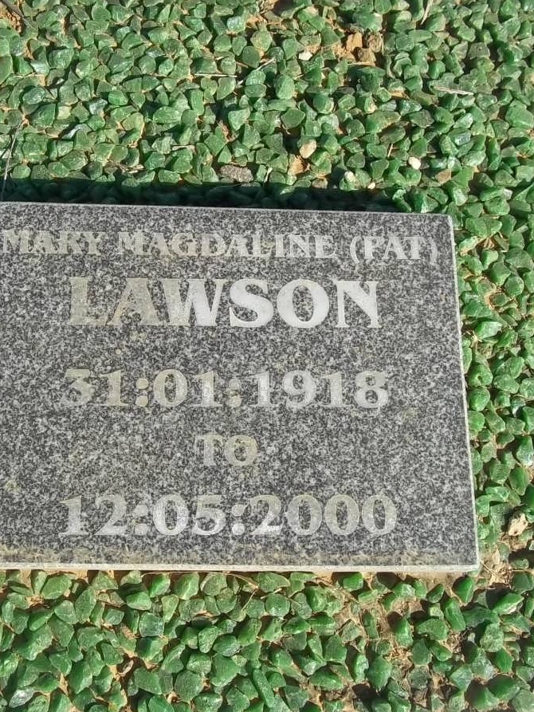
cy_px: 355
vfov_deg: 43.8
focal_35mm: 43
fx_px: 884
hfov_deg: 33.4
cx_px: 190
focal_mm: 5.7
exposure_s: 1/400
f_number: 5.5
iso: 80
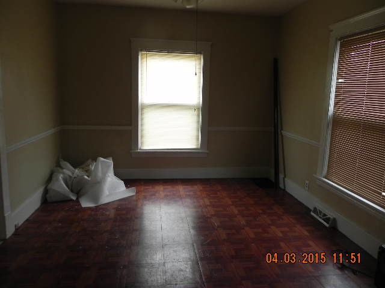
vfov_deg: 53.1
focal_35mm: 26
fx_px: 289
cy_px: 144
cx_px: 192
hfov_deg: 67.3
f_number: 3.2
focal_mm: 4.6
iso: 160
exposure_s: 1/66.4
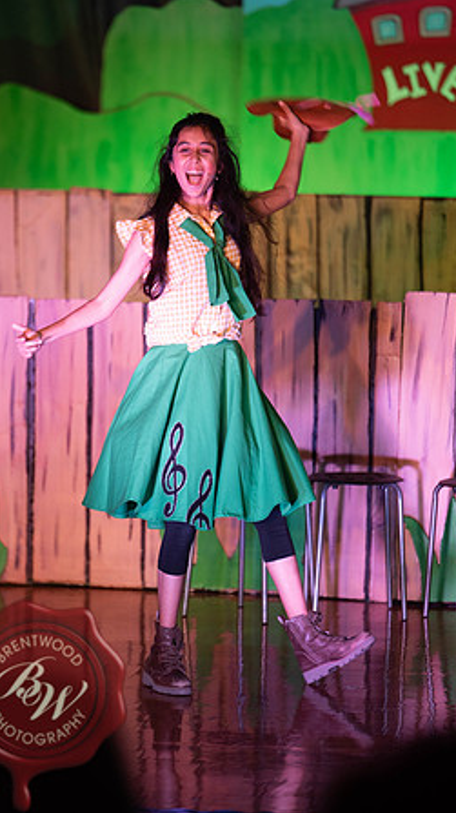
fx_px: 4542
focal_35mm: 211
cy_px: 406
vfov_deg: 10.2
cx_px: 211
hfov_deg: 5.7
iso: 1100
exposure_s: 1/200
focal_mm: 200
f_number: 2.8
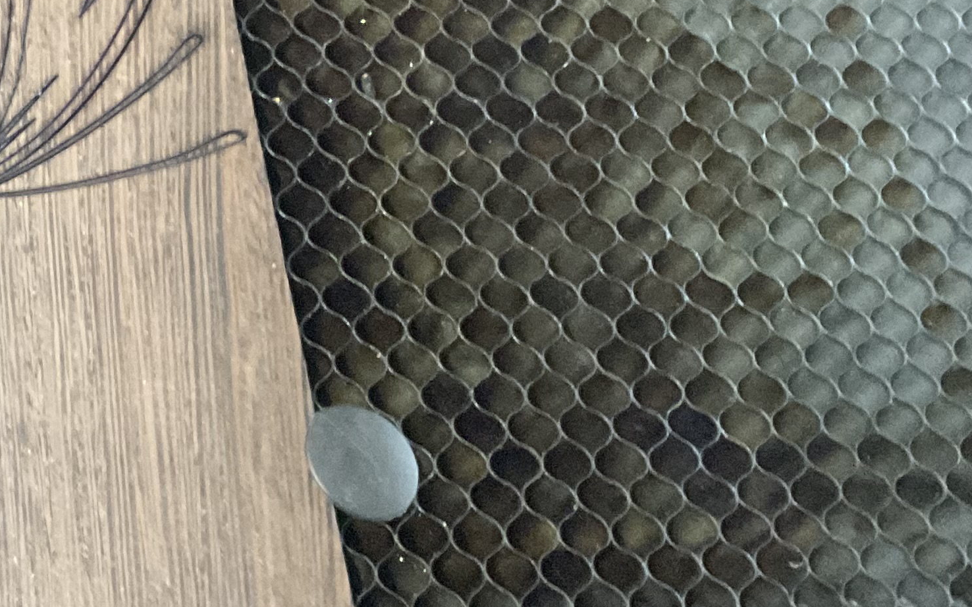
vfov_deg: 15.4
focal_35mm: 84
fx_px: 2225
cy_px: 90
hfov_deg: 21.8
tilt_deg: -61.6
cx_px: -350
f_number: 1.8
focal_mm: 3
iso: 500
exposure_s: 1/30
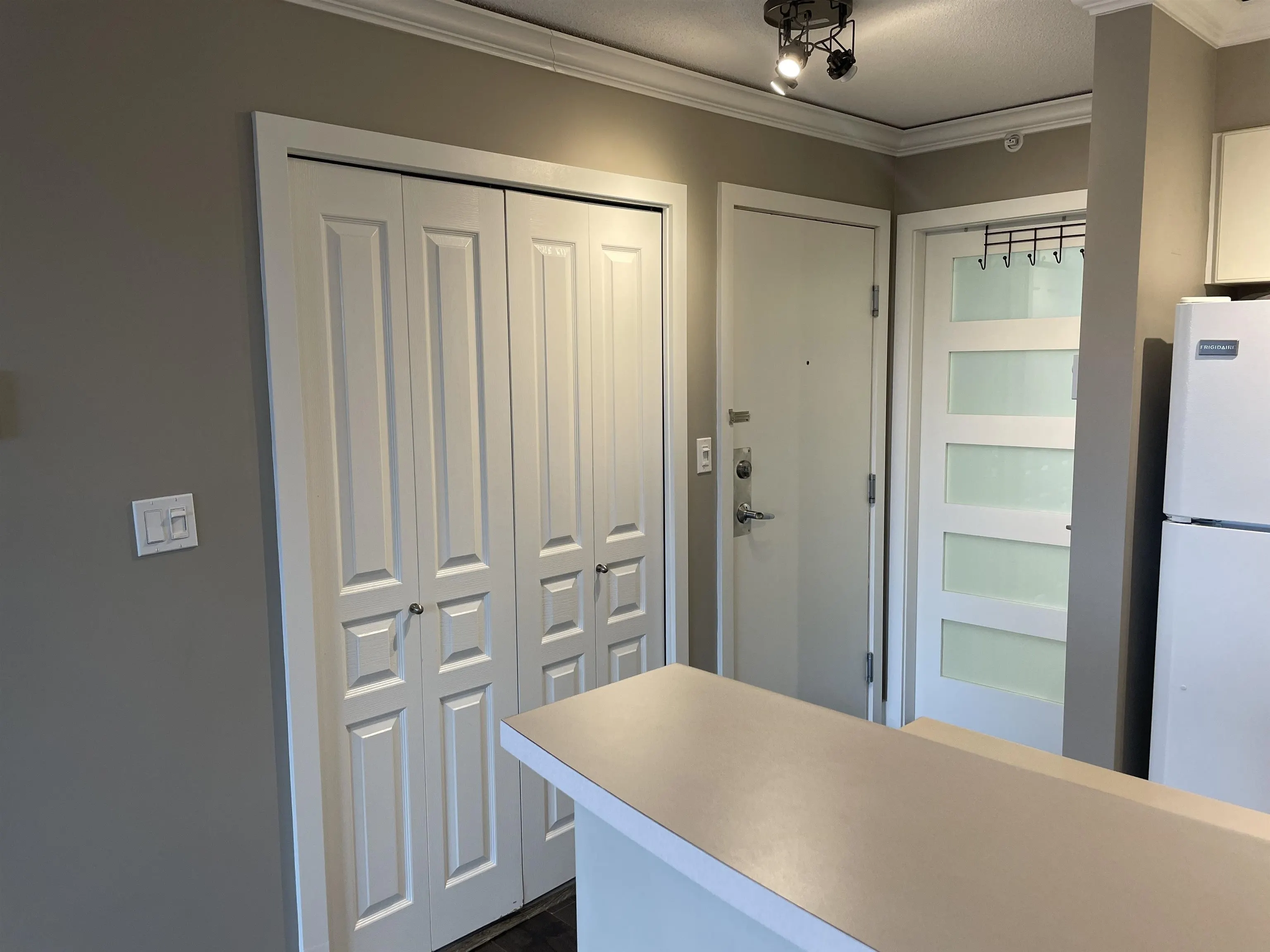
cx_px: 635
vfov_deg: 53.1
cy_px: 476
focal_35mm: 26
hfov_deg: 67.3
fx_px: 954
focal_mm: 4.2
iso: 100
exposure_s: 1/120
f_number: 1.6
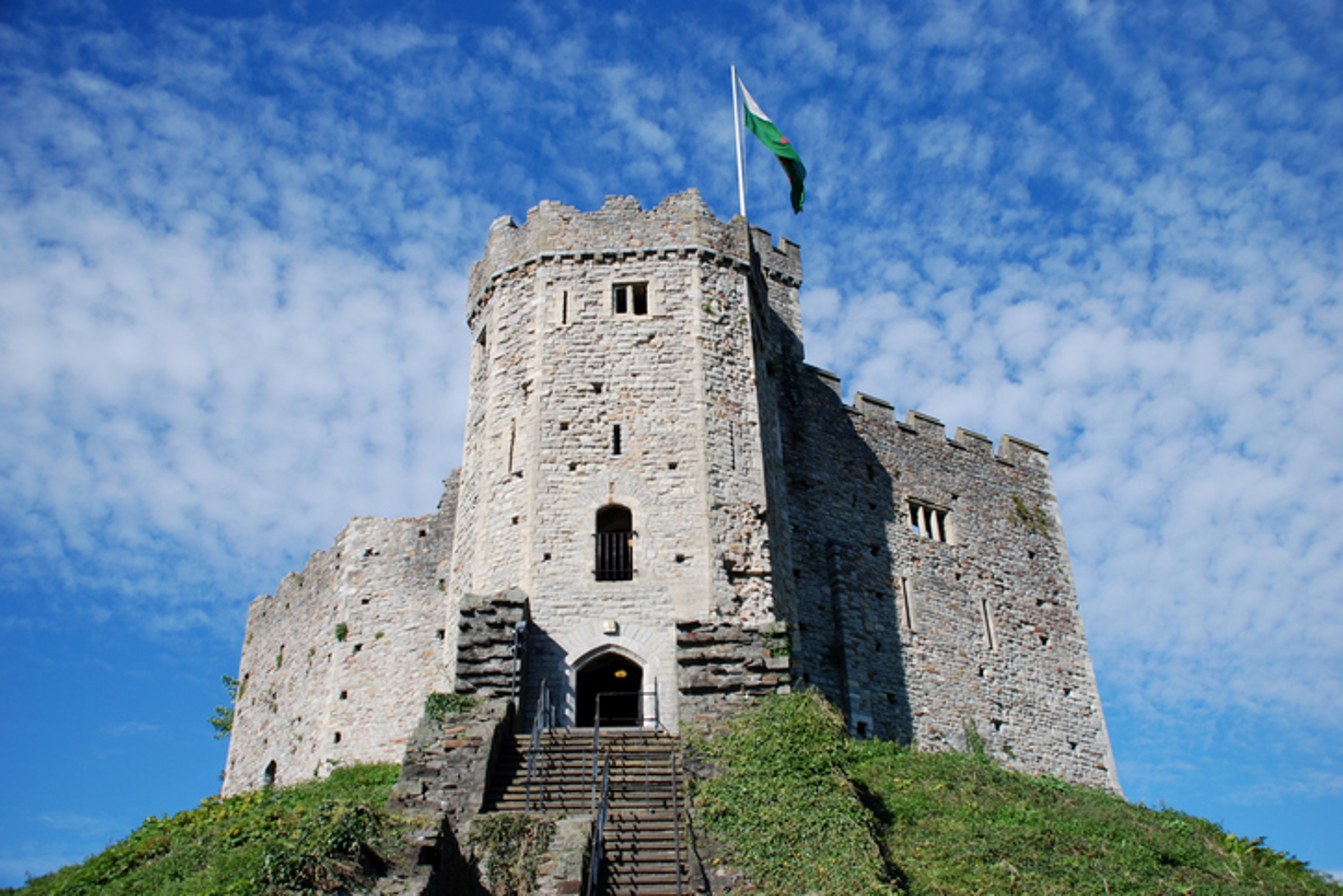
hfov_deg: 57.2
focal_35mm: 33
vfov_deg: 40.0
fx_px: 1231
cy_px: 448
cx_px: 672
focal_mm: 22
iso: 100
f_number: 3.8
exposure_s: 1/800
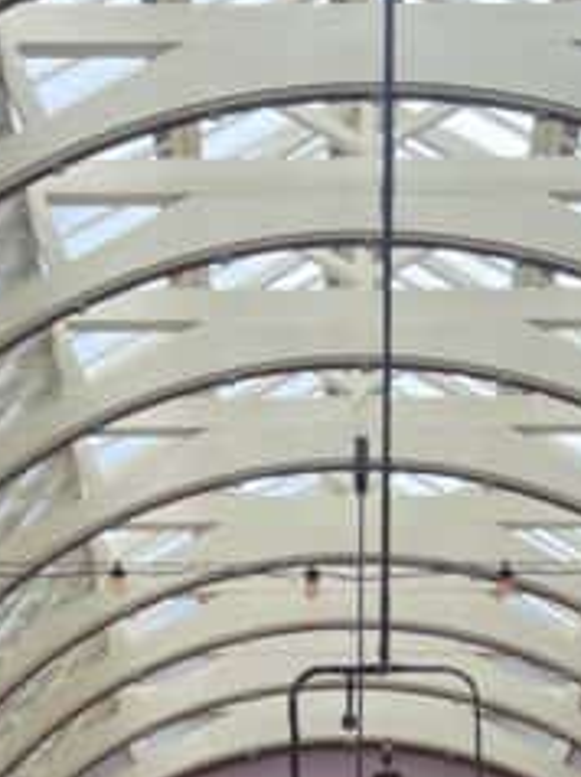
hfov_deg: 13.2
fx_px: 2511
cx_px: 261
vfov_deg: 15.1
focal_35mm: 112
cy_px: 1414
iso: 40
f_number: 1.5
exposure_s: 1/285
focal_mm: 5.7
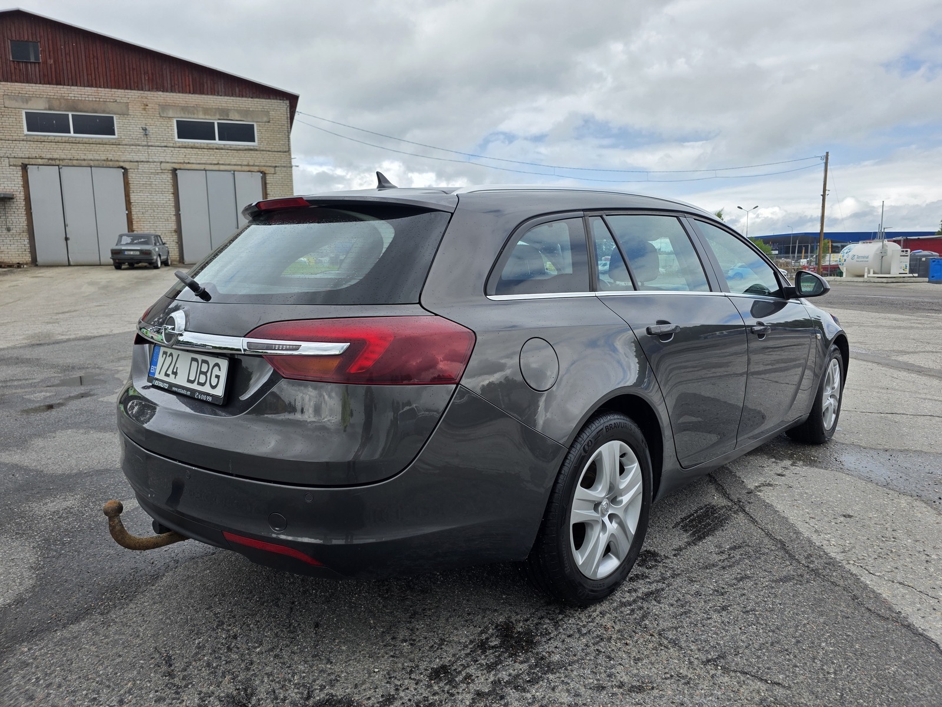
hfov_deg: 73.9
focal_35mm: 23
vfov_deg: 58.9
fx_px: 626
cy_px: 354
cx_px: 471
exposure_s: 1/3502
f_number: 1.7
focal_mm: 6.3
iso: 80
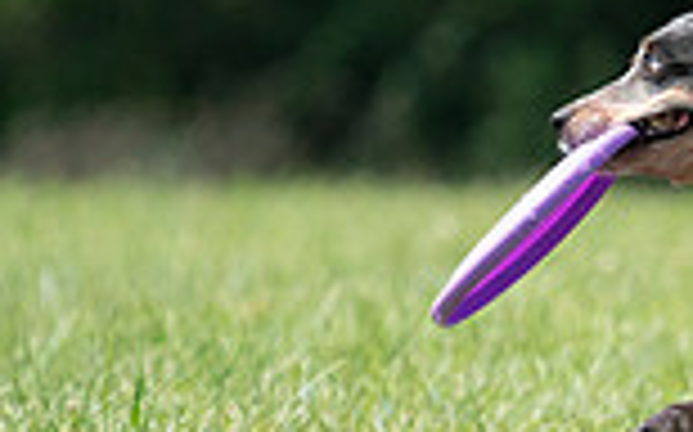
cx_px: 1292
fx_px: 27894
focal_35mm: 1478
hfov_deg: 1.4
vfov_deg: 0.9
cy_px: 200
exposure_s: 1/4000
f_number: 6.3
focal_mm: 385
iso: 1600
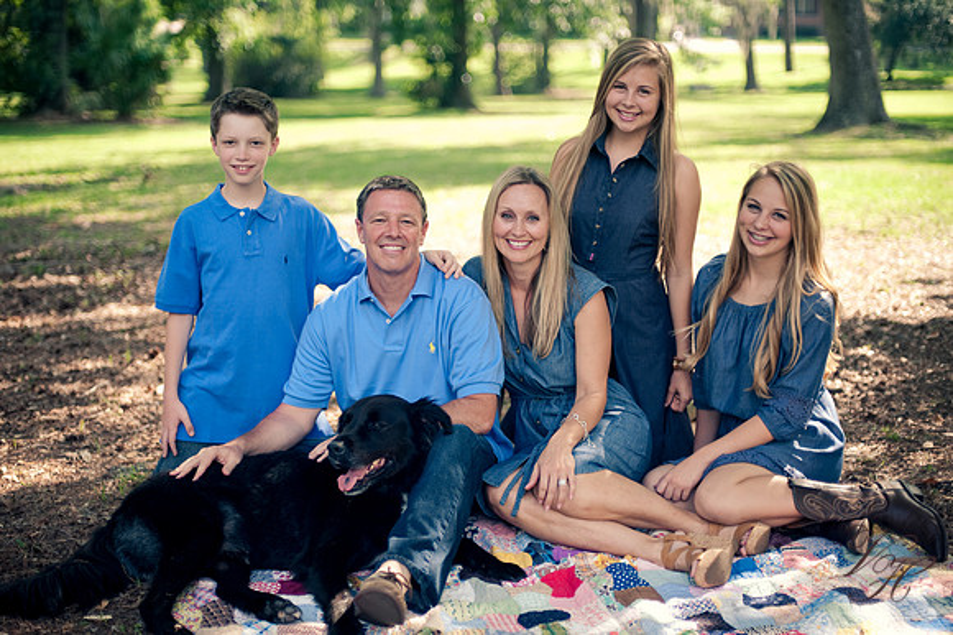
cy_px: 318
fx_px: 1323
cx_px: 476
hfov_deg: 39.6
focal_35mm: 50
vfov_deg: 27.0
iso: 200
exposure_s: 1/1000
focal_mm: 50
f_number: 1.8
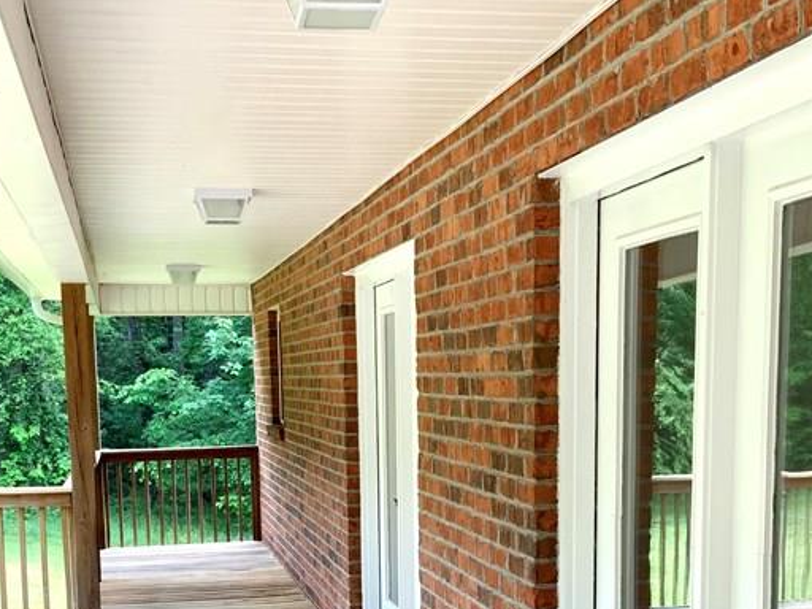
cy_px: 544
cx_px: 458
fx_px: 1361
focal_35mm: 58
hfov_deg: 33.2
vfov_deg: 24.5
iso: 20
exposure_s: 1/122
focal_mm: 3
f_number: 1.8
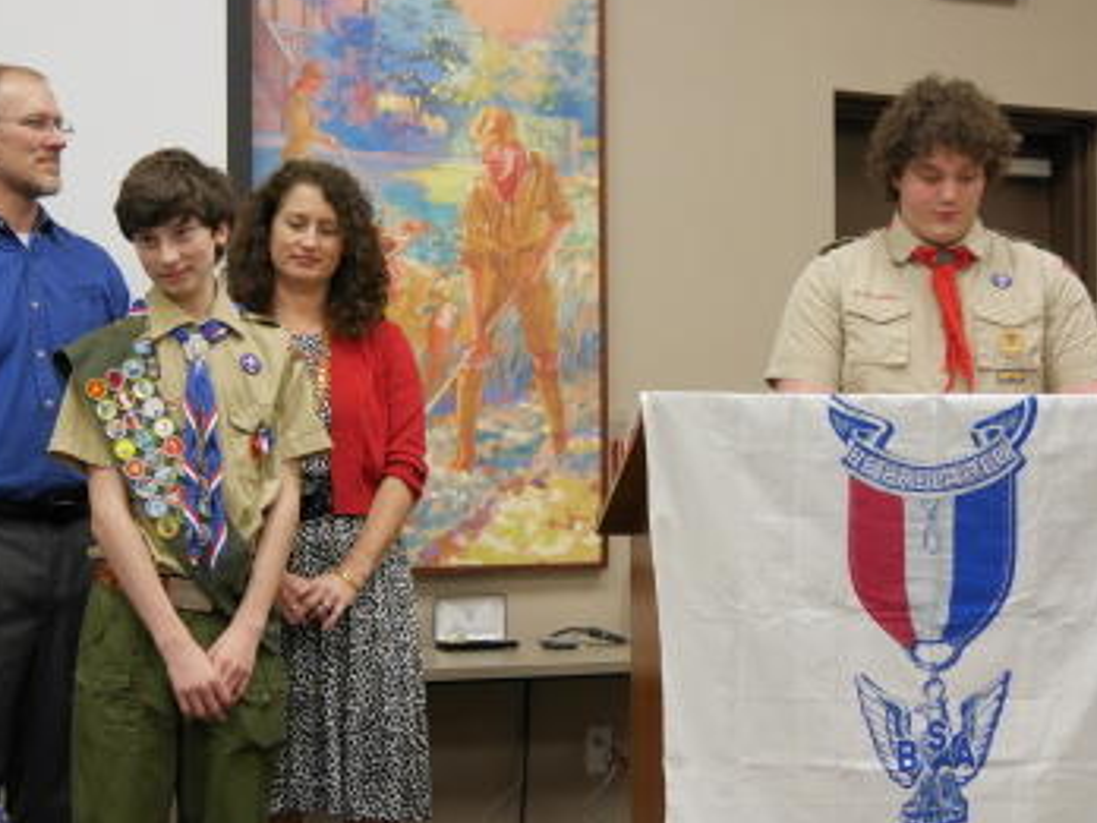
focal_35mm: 72
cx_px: 484
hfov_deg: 27.0
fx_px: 2282
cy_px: 418
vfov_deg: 20.4
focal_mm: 30
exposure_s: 1/60
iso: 1600
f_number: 4.4
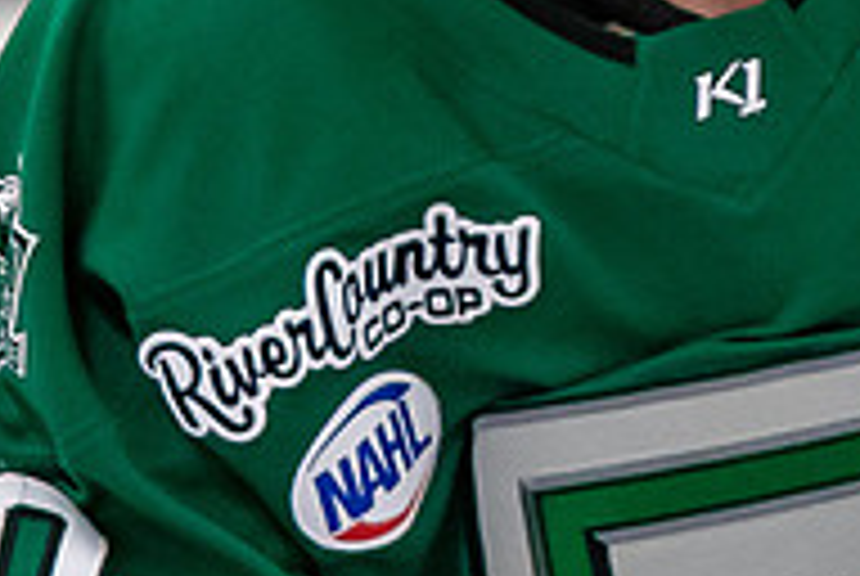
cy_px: -434
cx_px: 824
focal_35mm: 1680
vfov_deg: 0.8
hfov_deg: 1.2
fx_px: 40195
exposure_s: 1/800
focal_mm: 200
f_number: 2.8
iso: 1600
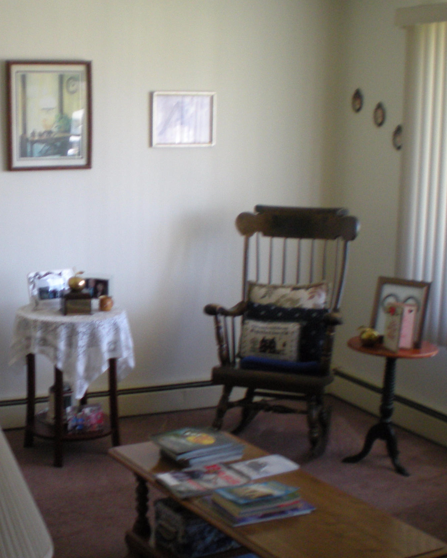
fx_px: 976
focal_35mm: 59
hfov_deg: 25.3
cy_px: 289
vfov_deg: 32.0
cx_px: 75
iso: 200
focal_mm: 6.3
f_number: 3.1
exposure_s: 1/39.4
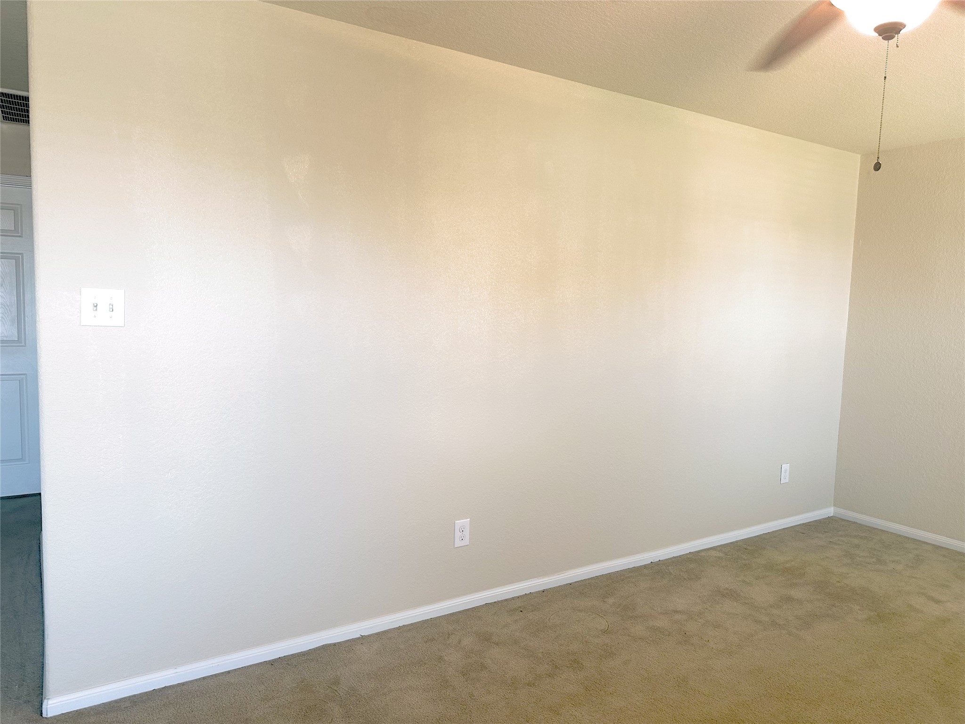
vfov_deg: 56.8
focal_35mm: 24
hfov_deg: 71.6
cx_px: 482
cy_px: 362
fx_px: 669
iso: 125
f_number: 1.78
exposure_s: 1/60
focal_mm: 6.86
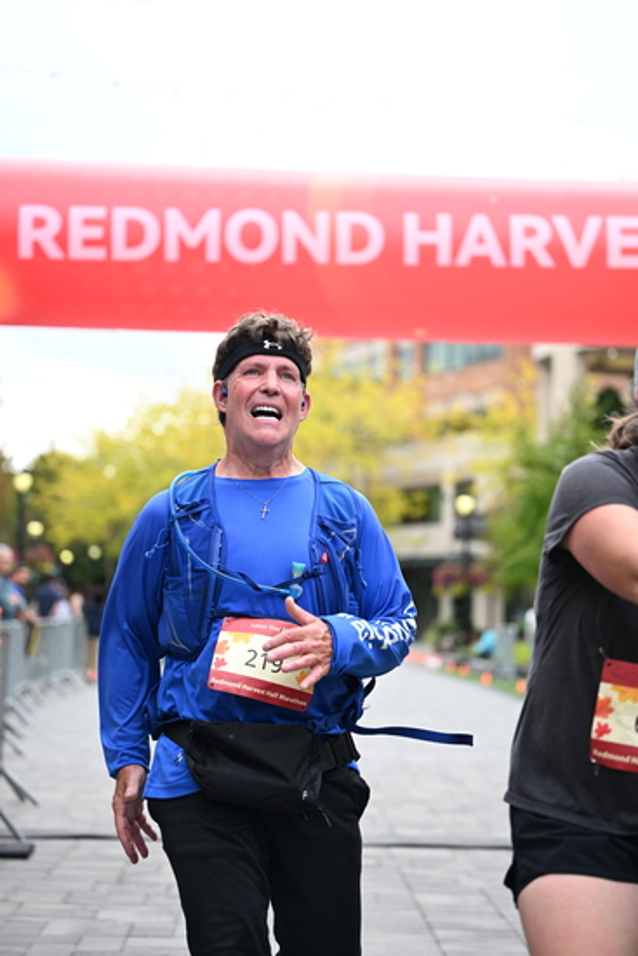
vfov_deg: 28.8
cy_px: 478
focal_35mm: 70
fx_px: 1860
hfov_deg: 19.5
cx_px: 319
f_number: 2.8
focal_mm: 70
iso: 640
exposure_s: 1/2000
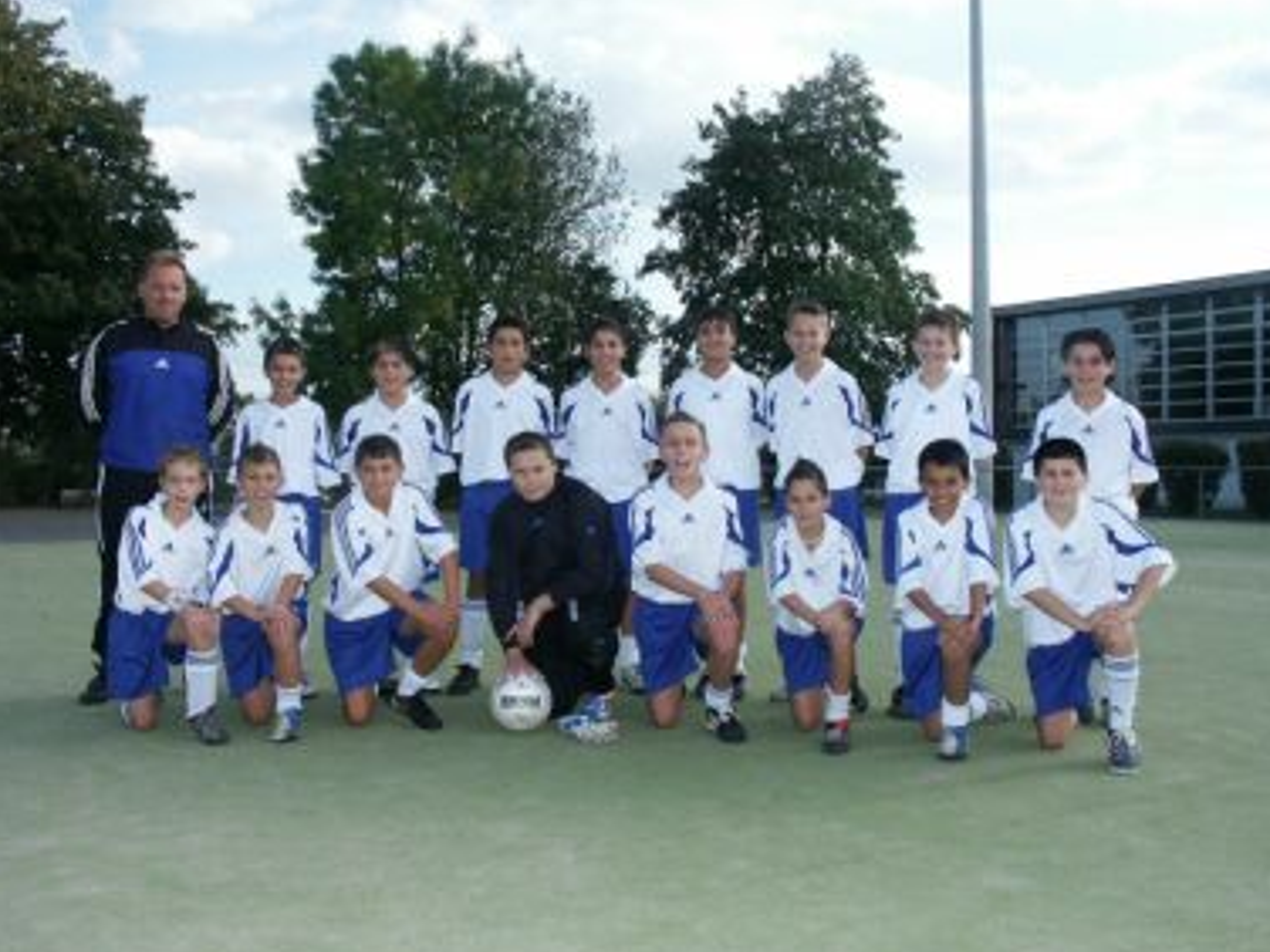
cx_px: 659
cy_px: 479
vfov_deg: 42.9
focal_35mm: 33
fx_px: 1211
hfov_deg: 55.3
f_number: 4
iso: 200
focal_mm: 7.98
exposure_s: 1/1000
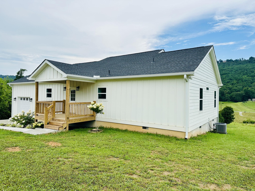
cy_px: 96
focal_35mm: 24
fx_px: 177
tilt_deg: +1.2
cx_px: 128
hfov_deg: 71.6
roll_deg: -0.9
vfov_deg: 56.8
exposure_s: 1/5263
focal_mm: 6.86
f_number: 1.78
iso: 80
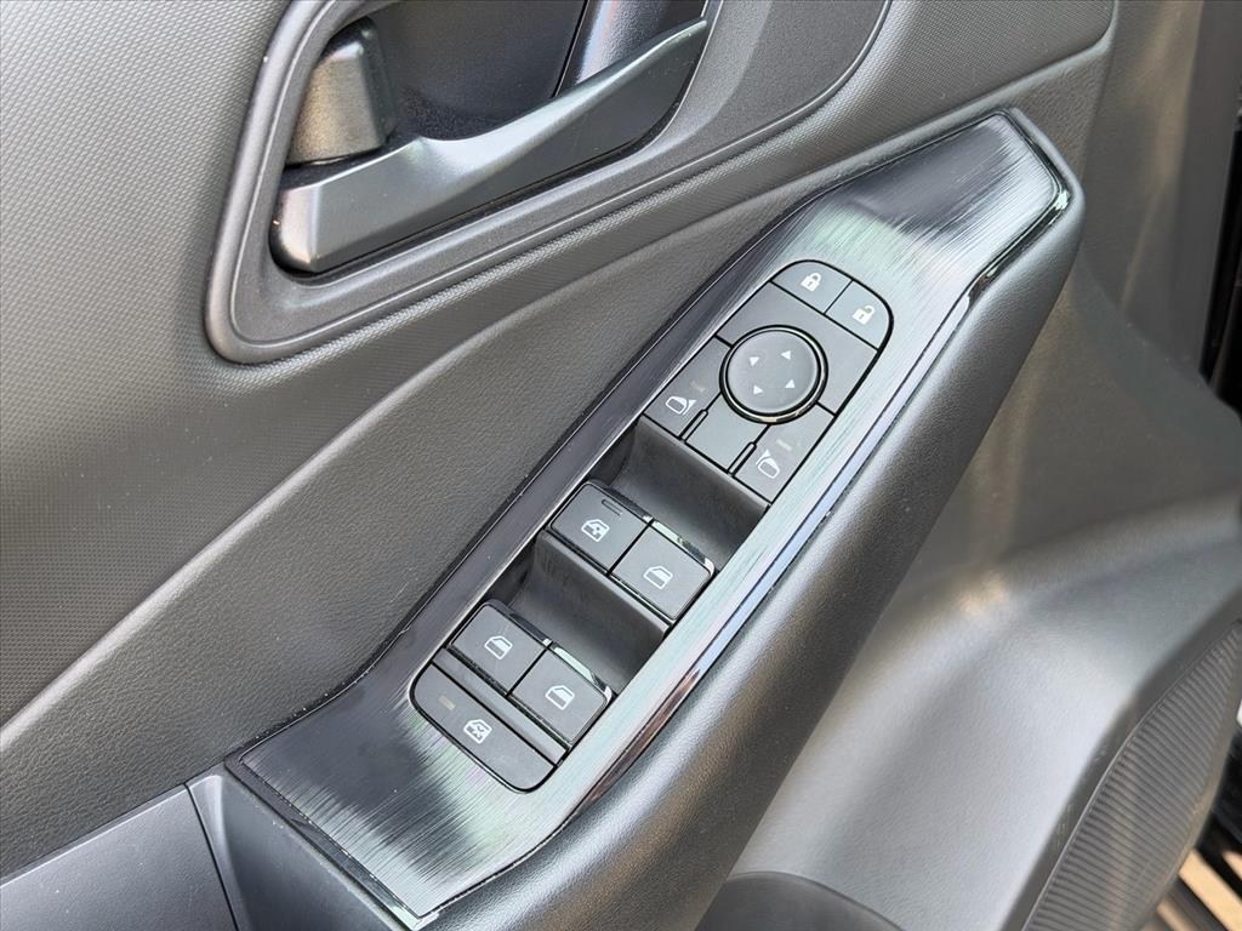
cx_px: 621
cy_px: 466
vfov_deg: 30.3
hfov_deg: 39.7
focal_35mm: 48
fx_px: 1722
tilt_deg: -38.6
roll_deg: +7.2
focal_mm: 6.76
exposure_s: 1/112
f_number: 1.78
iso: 100
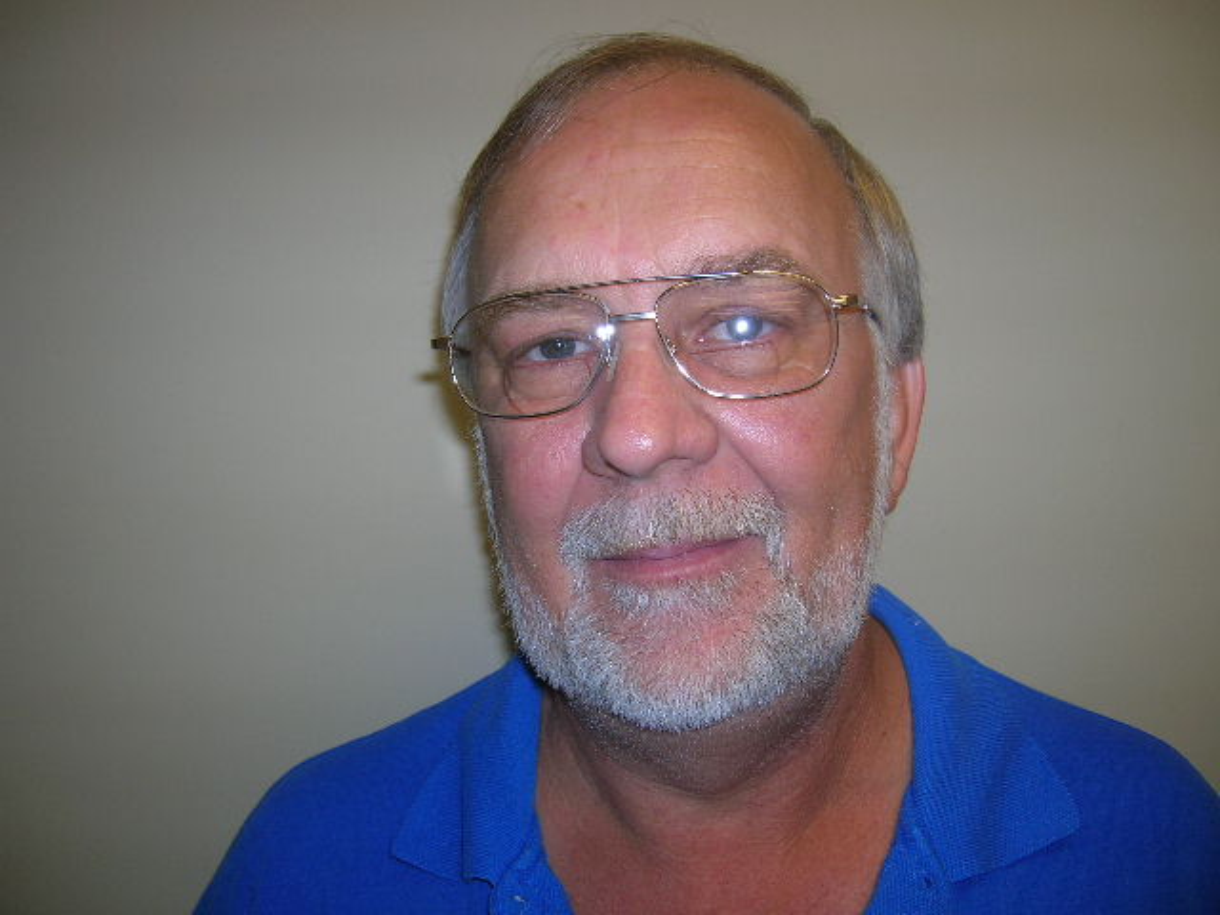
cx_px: 610
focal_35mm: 34
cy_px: 458
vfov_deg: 41.8
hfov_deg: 54.0
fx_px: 1198
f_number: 2.9
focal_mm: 5.7
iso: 50
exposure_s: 1/60.1
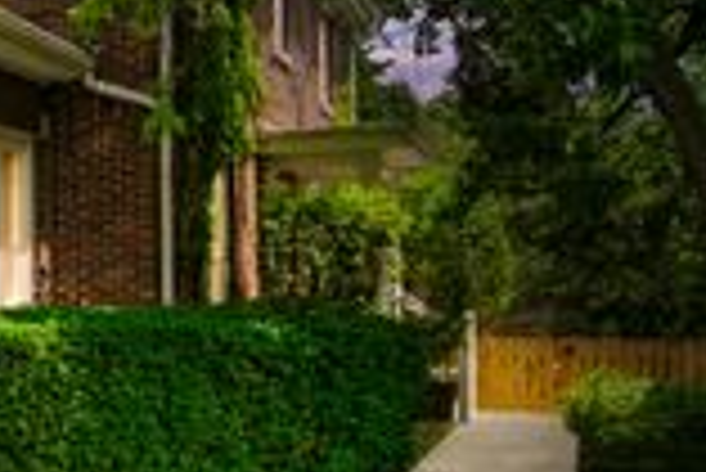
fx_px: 1110
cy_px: 182
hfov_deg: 30.1
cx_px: -144
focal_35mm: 57
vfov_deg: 24.0
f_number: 9.5
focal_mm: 17.8
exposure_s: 1/30
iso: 50
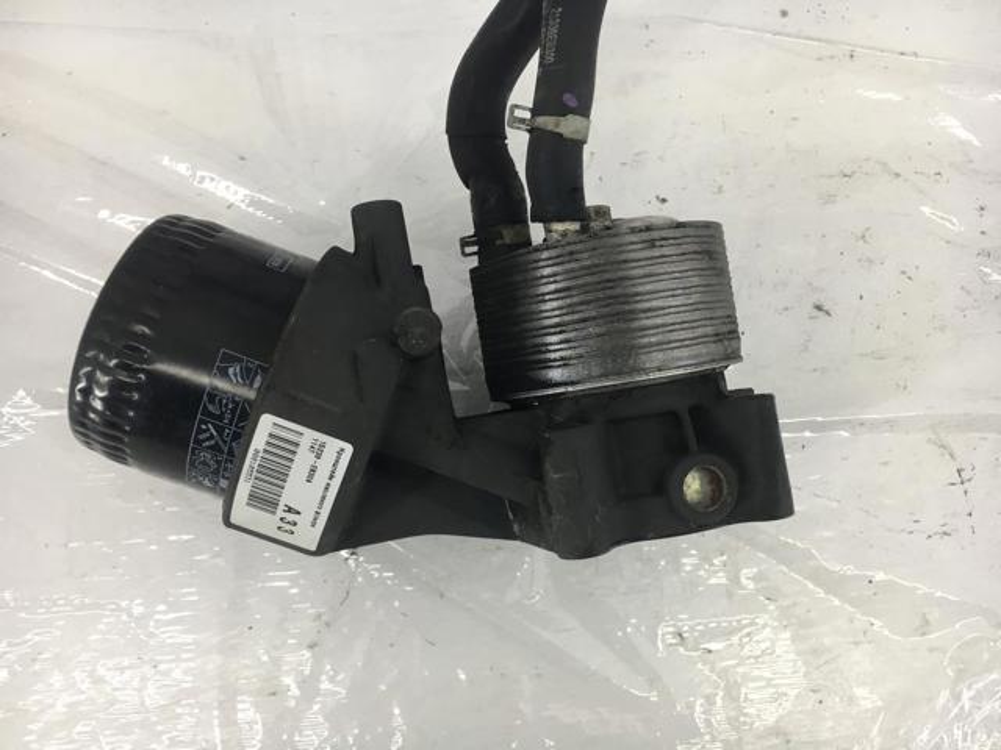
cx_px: 500
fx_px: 839
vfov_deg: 48.2
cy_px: 375
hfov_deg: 61.7
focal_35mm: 29
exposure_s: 1/33
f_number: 2.2
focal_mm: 4.15
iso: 25
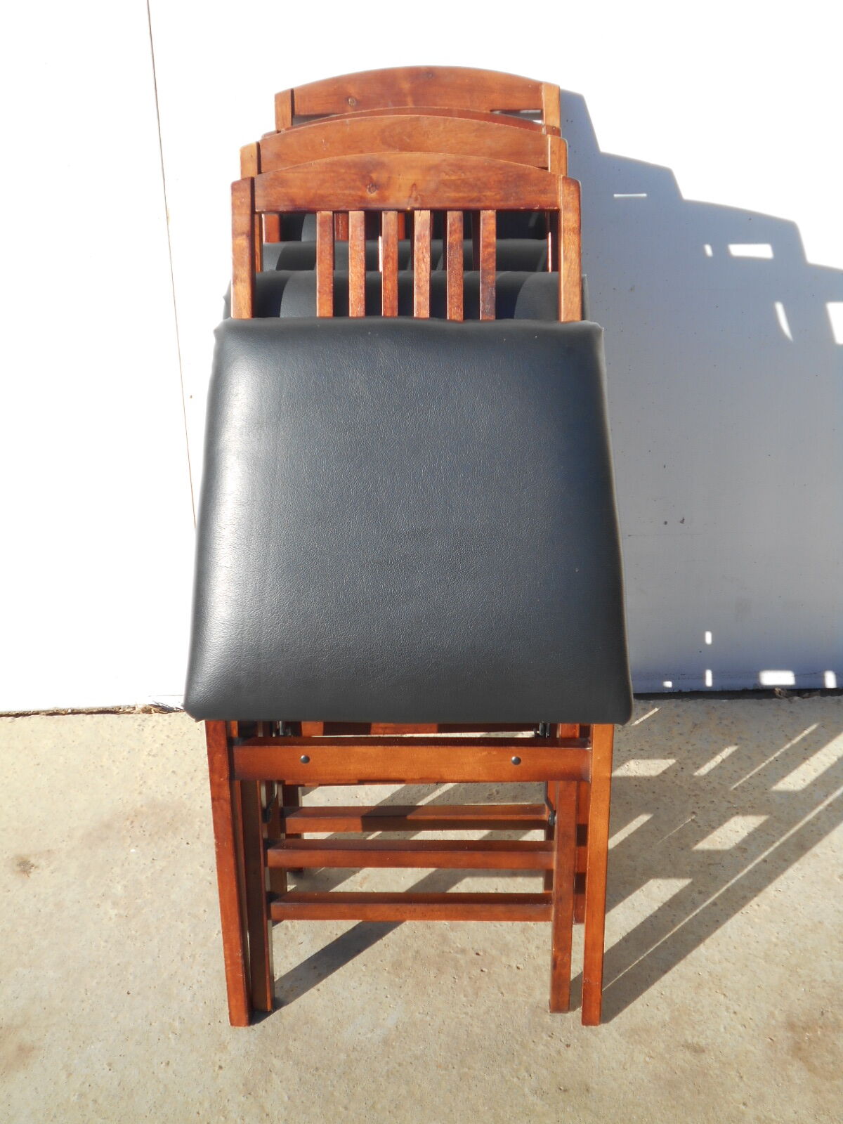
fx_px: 1624
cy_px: 562
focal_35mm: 50
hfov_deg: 29.1
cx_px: 422
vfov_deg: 38.2
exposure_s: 1/320
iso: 80
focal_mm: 8.8
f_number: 4.5
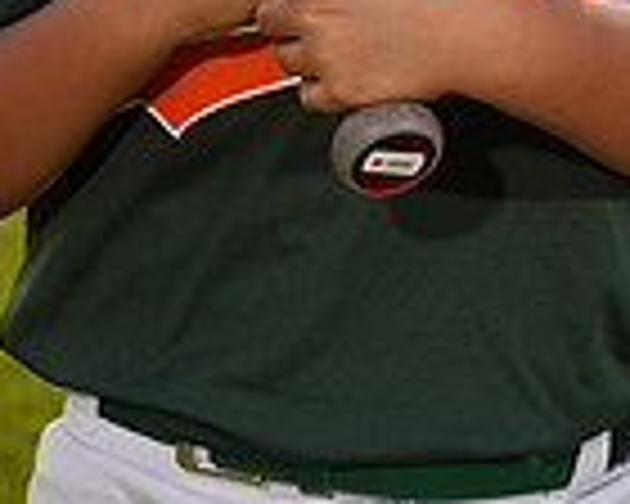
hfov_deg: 5.0
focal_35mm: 388
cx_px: 146
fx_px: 7234
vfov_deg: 4.0
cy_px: -405
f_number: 9
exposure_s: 1/160
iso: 80
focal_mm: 100
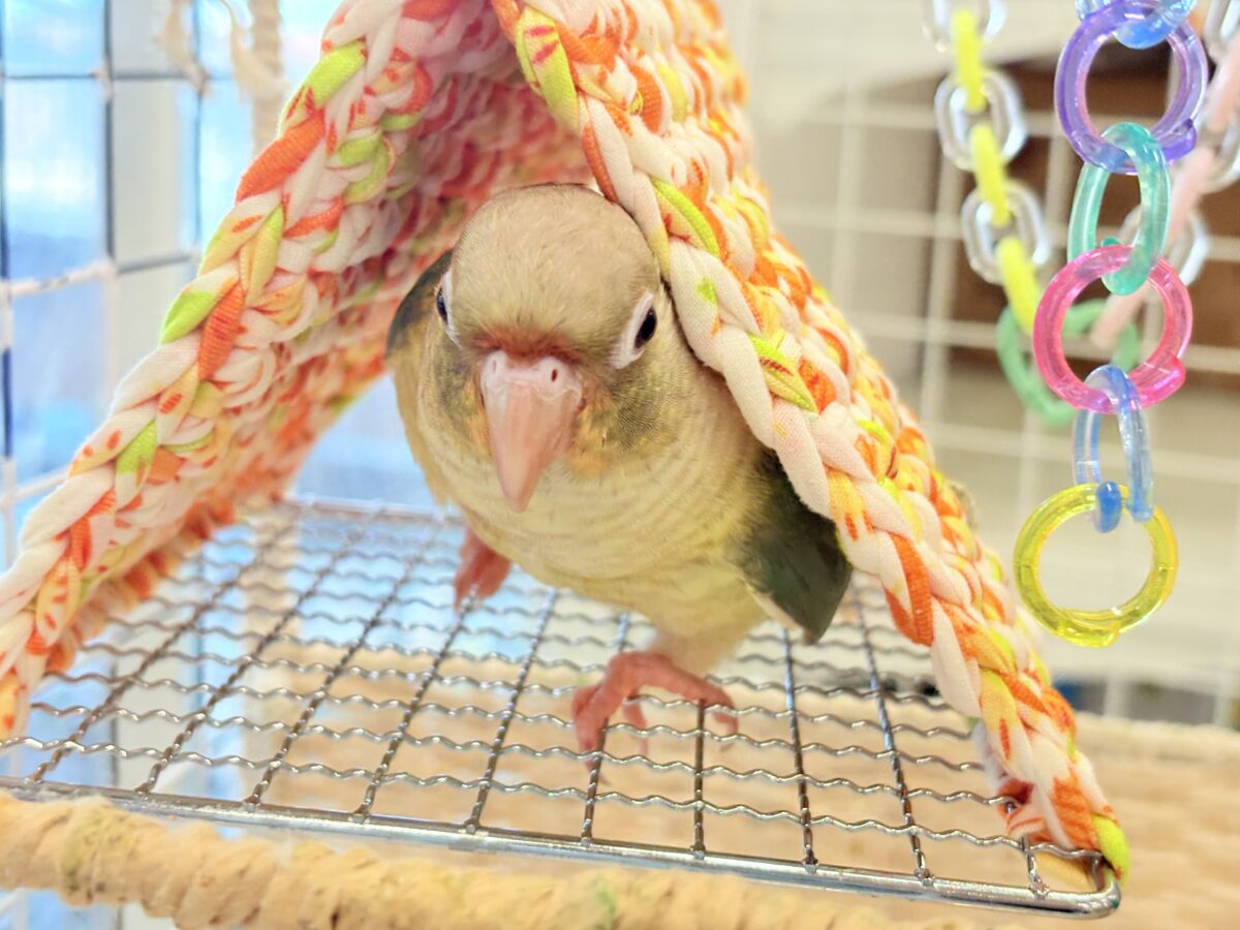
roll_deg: -2.1
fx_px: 1863
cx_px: 620
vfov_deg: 28.0
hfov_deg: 36.8
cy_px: 465
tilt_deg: -10.7
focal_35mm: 52
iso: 80
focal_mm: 5.96
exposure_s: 1/100
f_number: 1.6
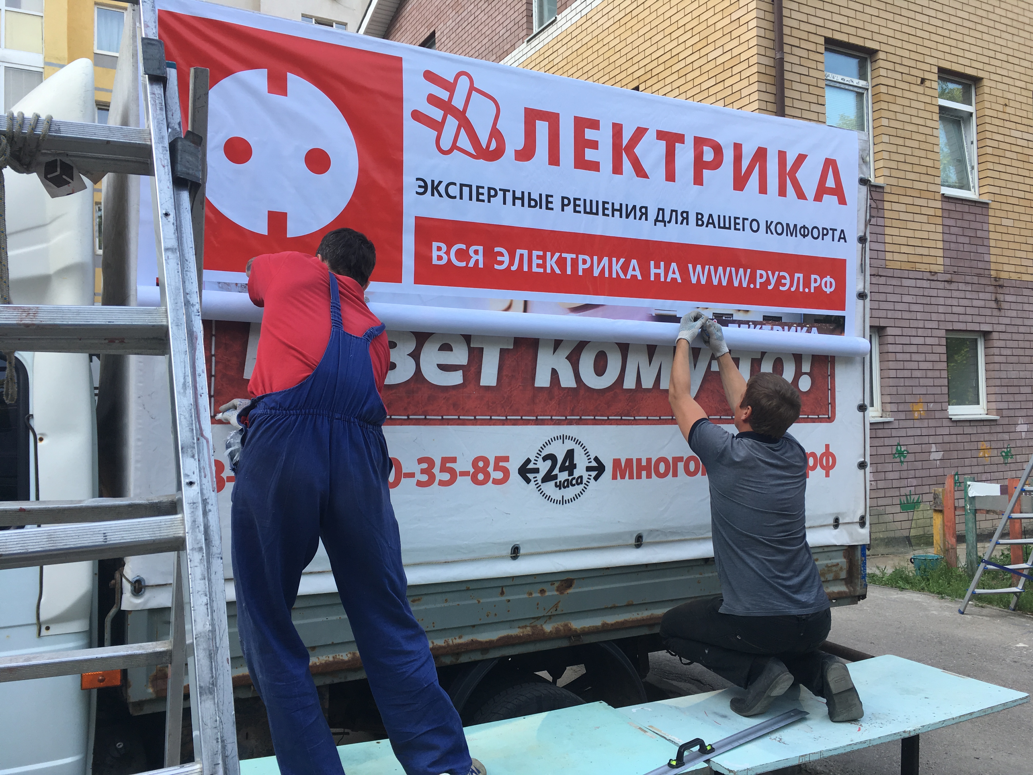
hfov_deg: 61.7
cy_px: 388
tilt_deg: +3.7
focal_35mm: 29
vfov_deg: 48.2
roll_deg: +1.1
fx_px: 865
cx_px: 516
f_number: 2.2
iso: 25
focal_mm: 4.15
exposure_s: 1/194
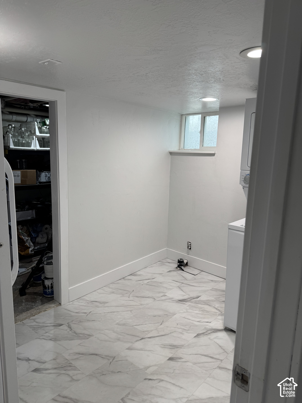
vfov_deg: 71.6
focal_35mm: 24
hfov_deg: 56.8
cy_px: 202
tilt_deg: -6.8
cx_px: 151
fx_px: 279
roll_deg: -0.3
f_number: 1.78
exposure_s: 1/123
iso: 100
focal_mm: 6.76
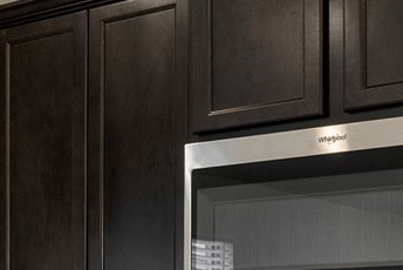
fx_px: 1266
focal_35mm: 113
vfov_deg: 11.7
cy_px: 389
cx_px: -191
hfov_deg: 16.6
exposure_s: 1/8
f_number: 8
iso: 640
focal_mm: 19
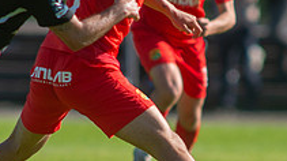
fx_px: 11749
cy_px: 99
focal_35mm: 1546
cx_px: 147
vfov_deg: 0.8
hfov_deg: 1.4
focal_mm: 420
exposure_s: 1/1600
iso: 250
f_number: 4
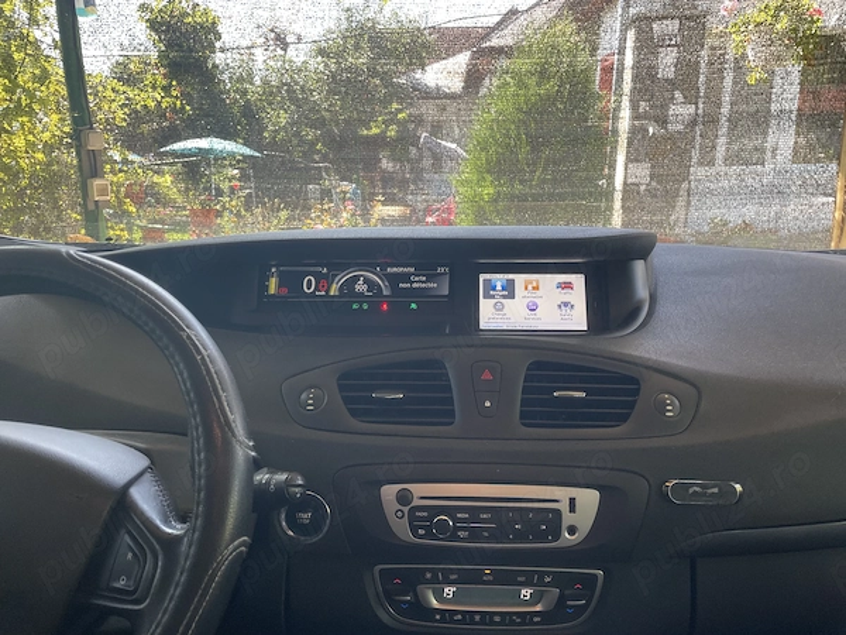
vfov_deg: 53.1
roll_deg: +1.3
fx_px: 635
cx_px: 423
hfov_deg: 67.3
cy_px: 318
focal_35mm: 26
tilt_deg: -14.7
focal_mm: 4.2
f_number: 1.6
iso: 80
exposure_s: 1/121
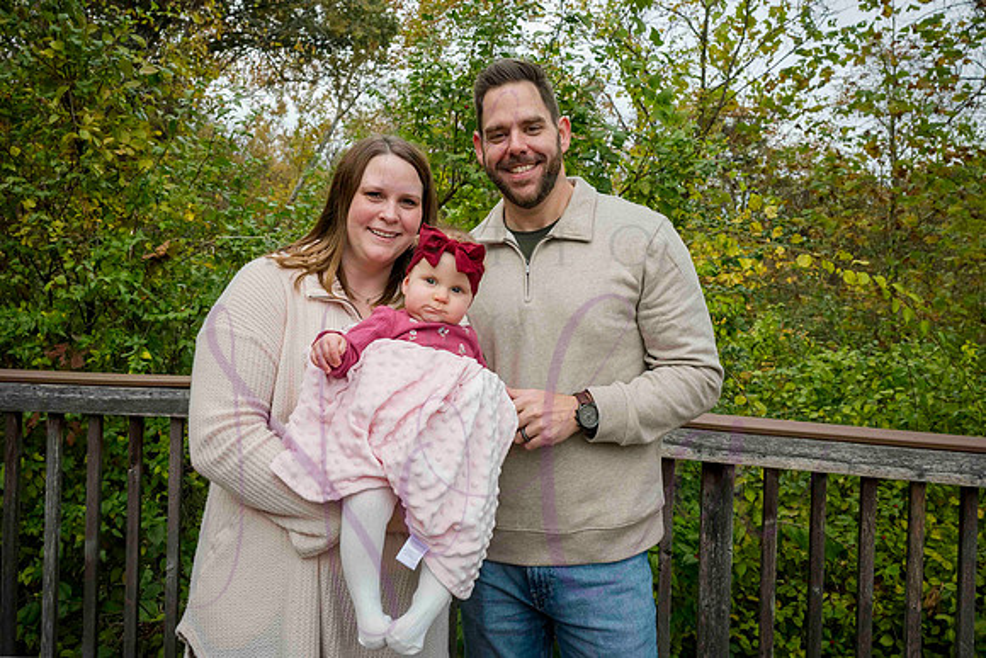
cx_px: 487
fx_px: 789
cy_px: 263
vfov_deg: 45.0
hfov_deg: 64.0
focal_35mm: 29
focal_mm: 24
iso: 400
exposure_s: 1/640
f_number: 6.3
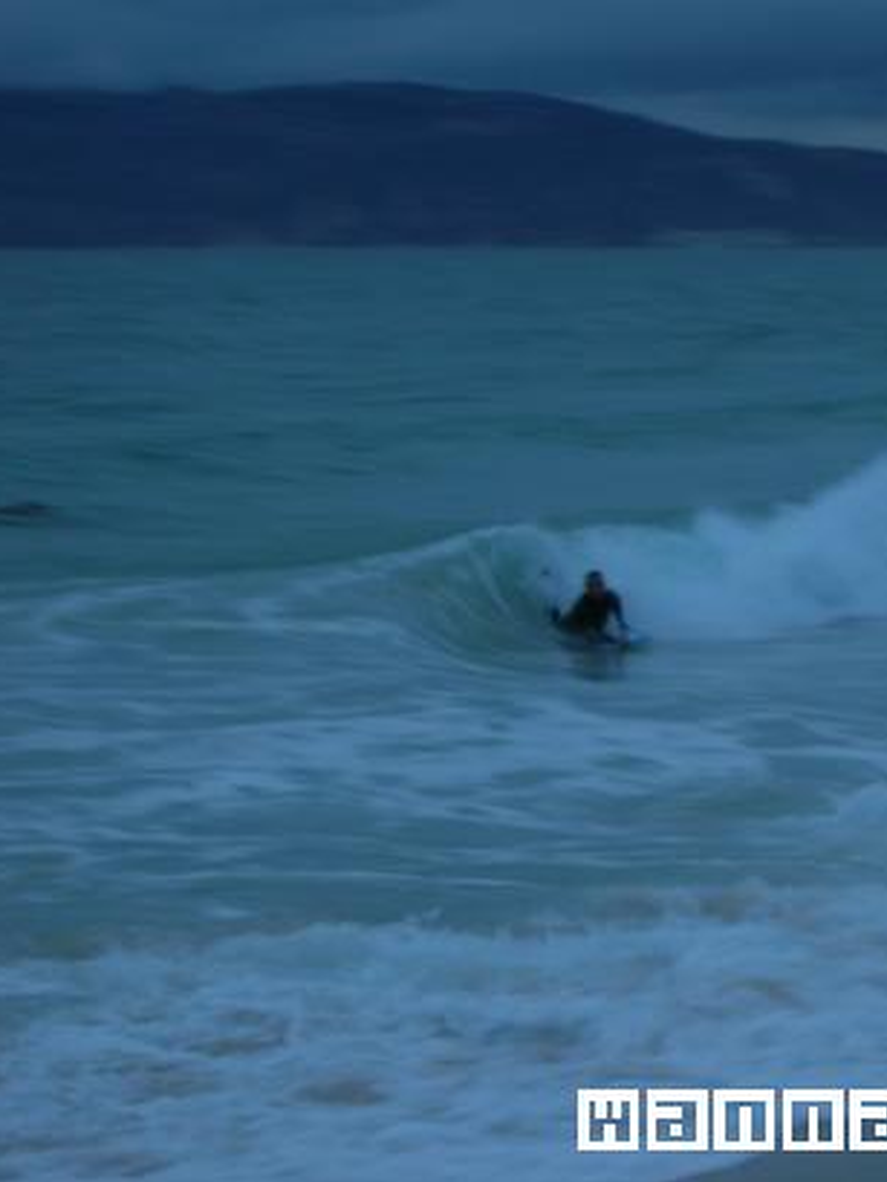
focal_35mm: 137
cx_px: 683
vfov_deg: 14.4
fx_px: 4678
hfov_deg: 10.8
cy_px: 592
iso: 50
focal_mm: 17.1
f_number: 4.9
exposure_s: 1/13
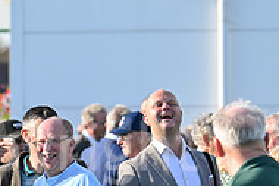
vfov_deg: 2.6
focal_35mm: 520
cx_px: 107
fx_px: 4033
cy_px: 242
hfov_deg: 4.0
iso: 500
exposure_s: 1/1250
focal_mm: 170
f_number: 5
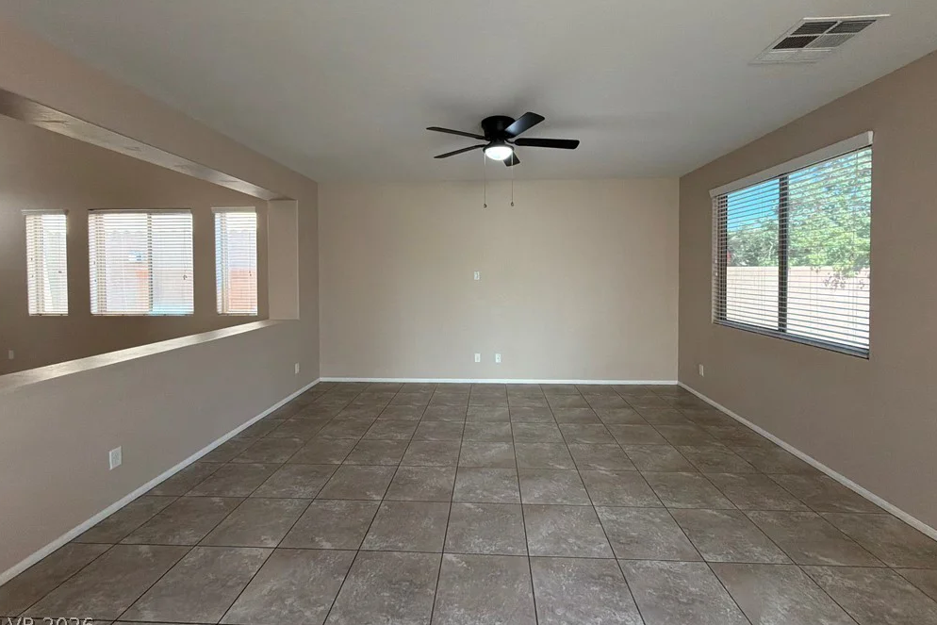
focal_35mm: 15
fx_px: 390
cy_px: 279
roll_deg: +0.5
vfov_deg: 77.1
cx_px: 474
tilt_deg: -2.1
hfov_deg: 100.4
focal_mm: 2.22
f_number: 2.2
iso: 320
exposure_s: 1/120
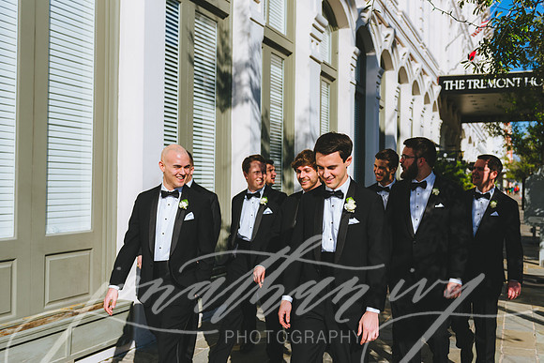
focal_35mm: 40
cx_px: 272
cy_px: 182
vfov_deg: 33.4
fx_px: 605
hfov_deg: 48.4
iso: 200
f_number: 4
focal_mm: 40
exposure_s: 1/3200
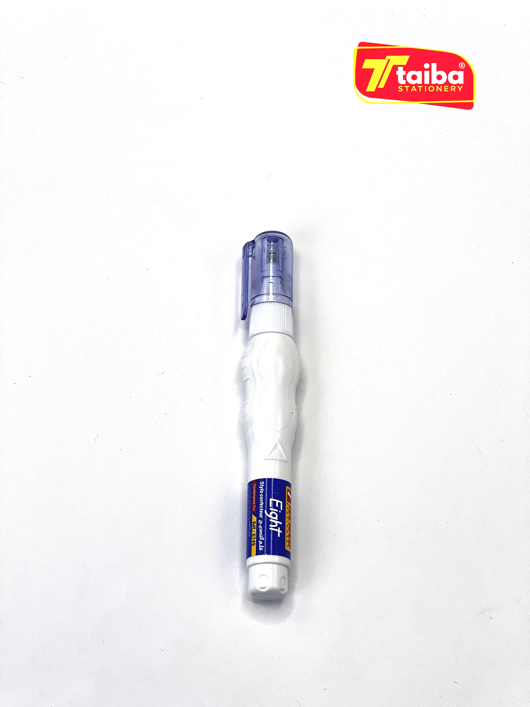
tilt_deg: -70.1
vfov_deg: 25.3
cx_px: 265
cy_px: 354
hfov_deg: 19.1
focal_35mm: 77
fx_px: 1572
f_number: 2.8
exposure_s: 1/373
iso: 32
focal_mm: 9
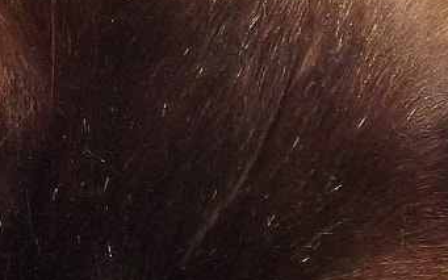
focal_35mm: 2866
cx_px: -151
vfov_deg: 0.5
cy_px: 97
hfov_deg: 0.7
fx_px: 34987
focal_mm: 103.7
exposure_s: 1/500
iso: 160
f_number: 4
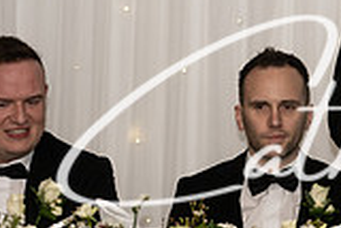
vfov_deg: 3.5
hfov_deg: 5.2
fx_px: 3716
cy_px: -7
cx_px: 562
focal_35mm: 392
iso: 400
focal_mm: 102
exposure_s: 1/160
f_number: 2.8
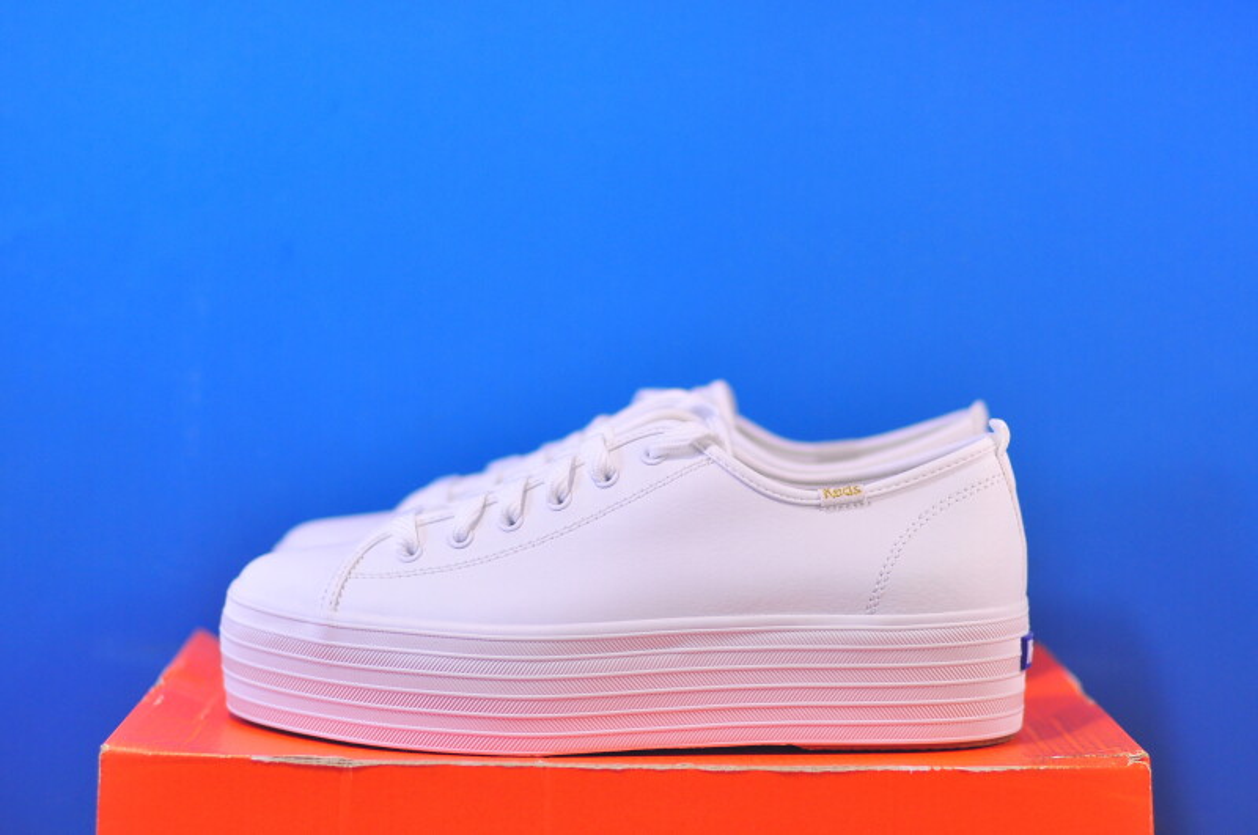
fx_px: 2617
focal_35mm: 75
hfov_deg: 27.0
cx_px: 629
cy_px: 418
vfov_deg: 18.1
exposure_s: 1/320
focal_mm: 50
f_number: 2.2
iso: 250
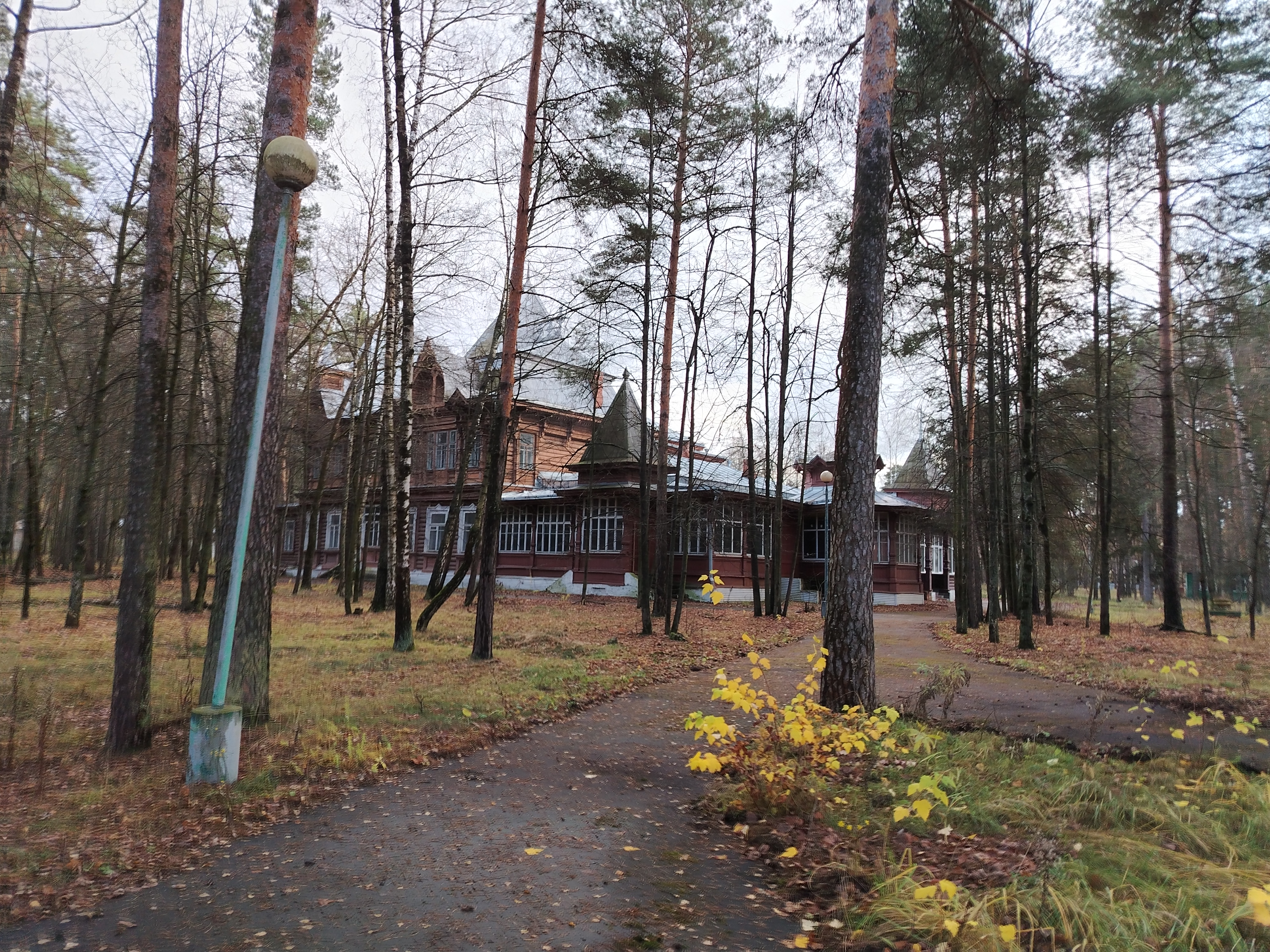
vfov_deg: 56.8
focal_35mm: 24
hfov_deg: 71.6
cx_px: 635
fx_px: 881
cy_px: 476
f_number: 1.75
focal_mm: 5.25
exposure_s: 1/124
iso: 100
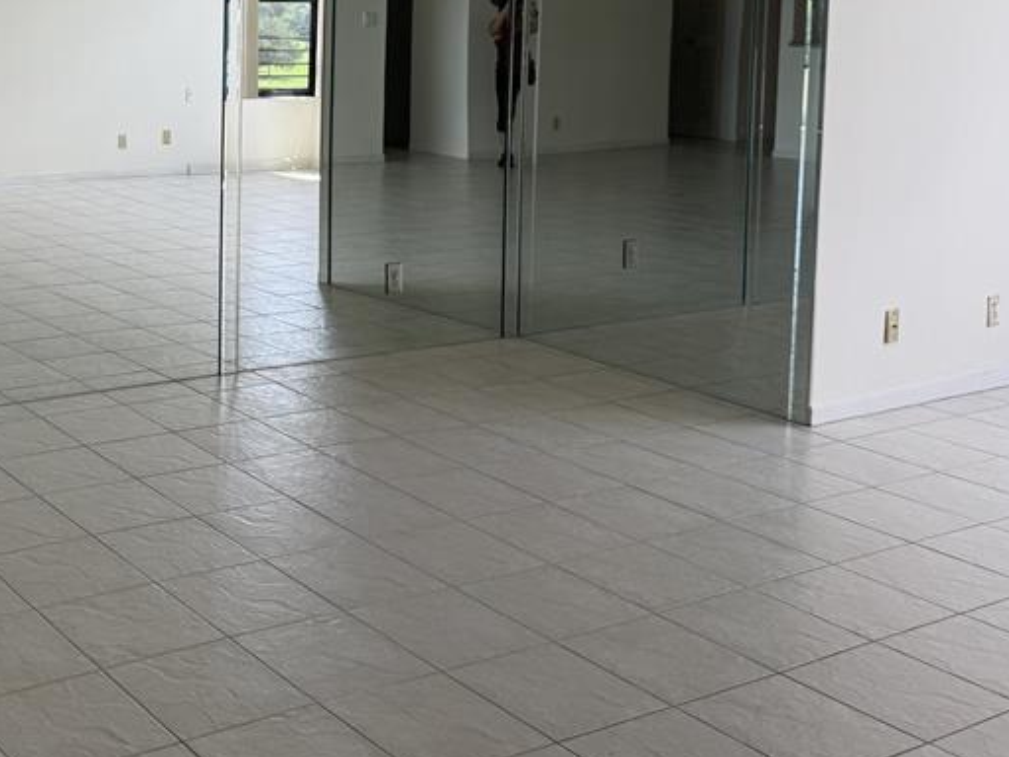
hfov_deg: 36.9
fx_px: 1399
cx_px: 85
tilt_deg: -4.2
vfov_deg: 29.3
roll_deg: -0.5
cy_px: 106
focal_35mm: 48
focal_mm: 6.76
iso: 80
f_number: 1.78
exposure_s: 1/439
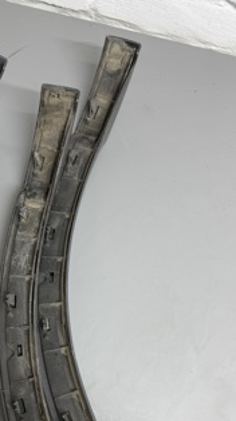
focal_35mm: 40
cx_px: 20
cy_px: 265
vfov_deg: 50.0
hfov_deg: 28.4
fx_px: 446
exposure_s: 1/100
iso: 80
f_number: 1.78
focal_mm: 6.76
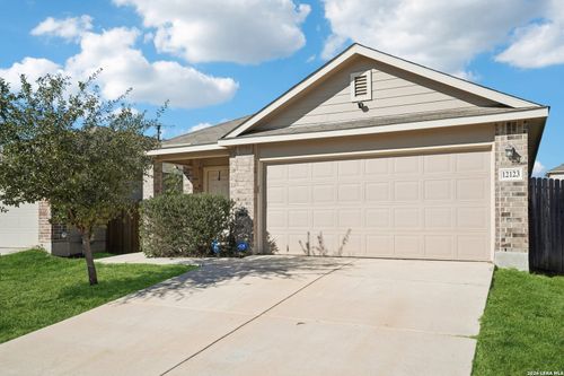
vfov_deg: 44.9
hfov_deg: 63.7
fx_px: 454
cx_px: 282
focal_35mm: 29
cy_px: 188
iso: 200
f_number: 8
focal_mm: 29
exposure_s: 1/1000
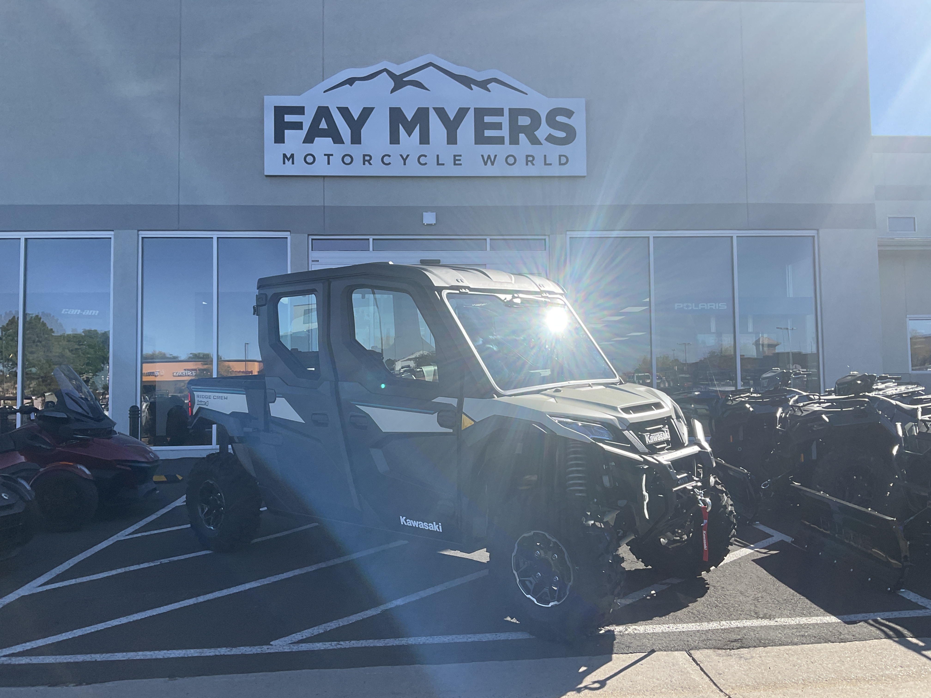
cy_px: 349
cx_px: 466
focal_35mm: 29
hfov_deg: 61.7
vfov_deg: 48.2
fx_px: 780
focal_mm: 3
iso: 16
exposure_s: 1/1055
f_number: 1.8
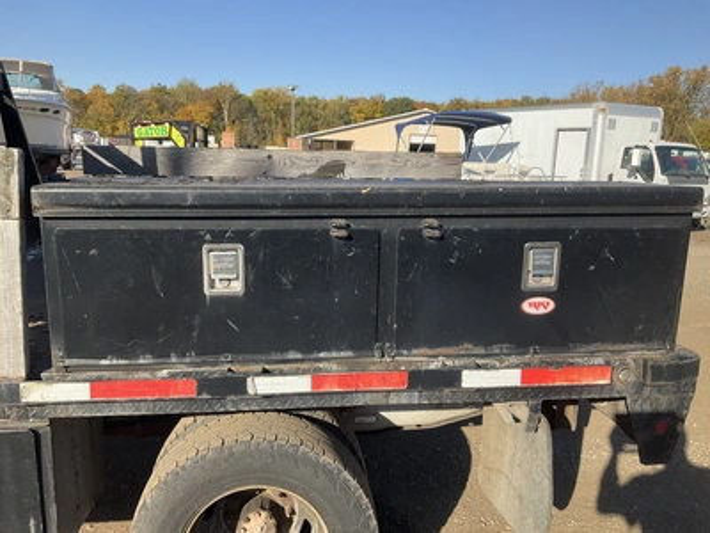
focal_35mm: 29
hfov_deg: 61.7
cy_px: 266
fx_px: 595
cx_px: 355
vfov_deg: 48.2
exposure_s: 1/1098
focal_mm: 3
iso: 25
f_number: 1.8
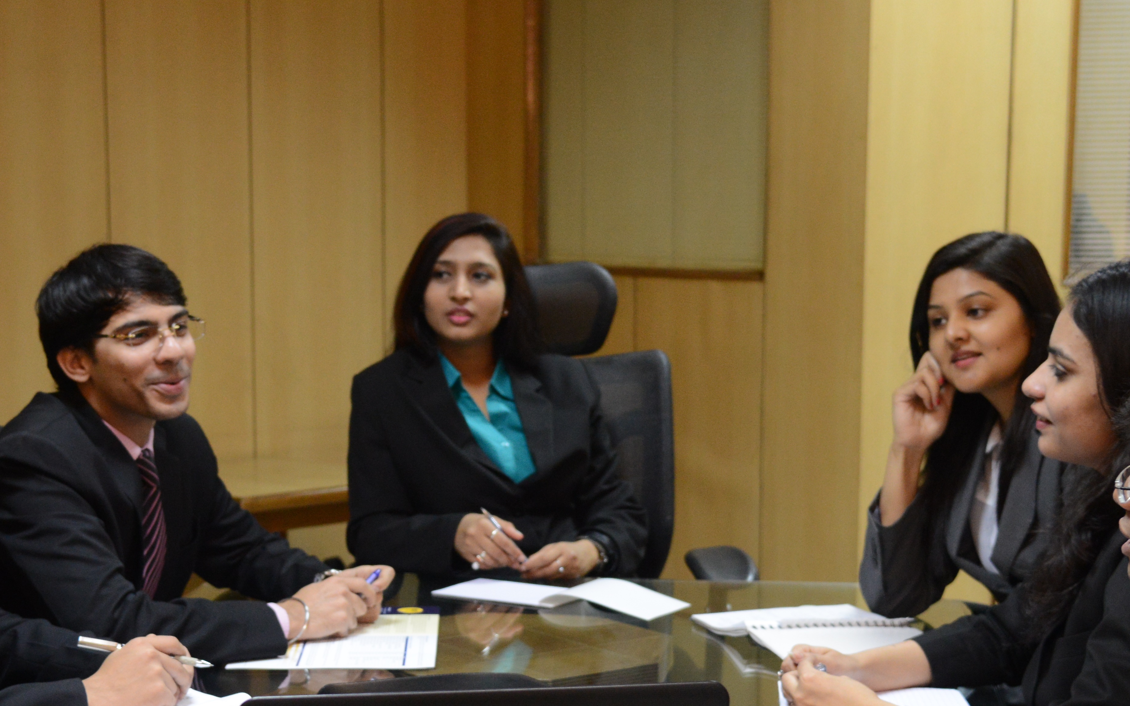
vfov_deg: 18.2
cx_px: 447
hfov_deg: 28.9
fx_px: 2187
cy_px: 559
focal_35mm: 71
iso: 2000
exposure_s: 1/50
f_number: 4
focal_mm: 35
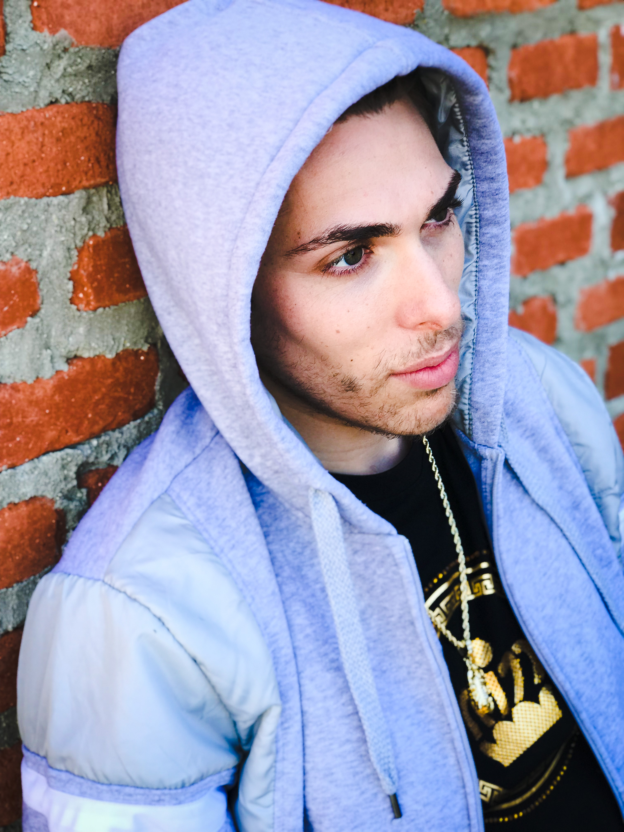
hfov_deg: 25.7
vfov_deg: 33.8
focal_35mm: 57
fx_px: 1370
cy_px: 416
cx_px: 312
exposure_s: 1/121
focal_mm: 6.6
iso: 20
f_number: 2.8
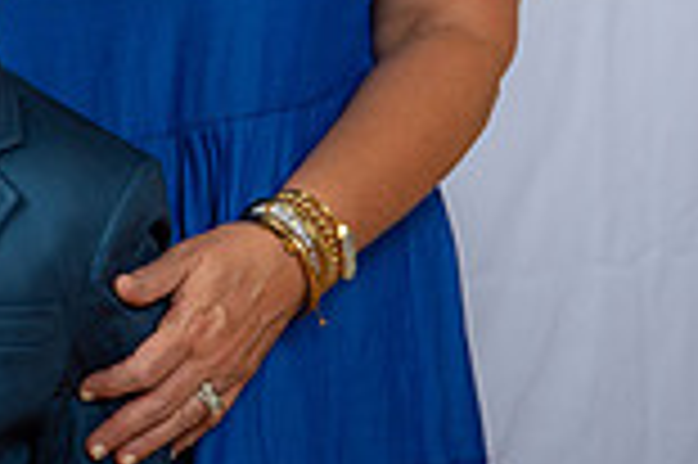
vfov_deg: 5.5
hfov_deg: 8.3
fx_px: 4784
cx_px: 99
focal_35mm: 247
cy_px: -99
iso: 250
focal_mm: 66
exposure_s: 1/200
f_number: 5.6
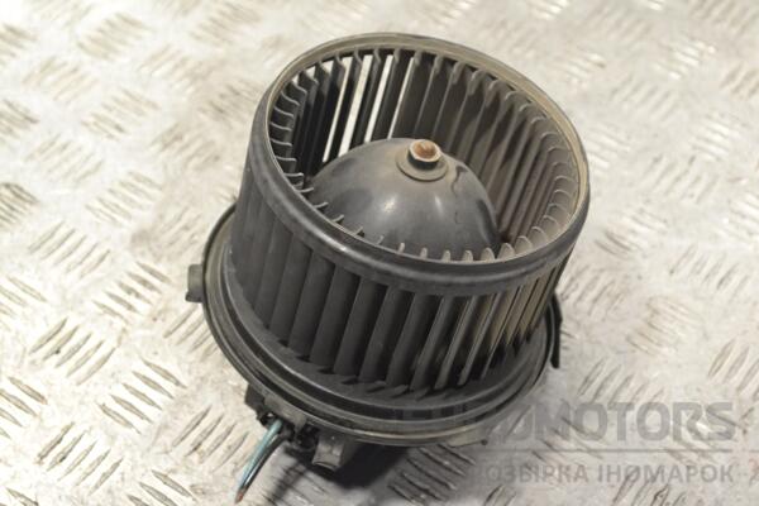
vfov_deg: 18.9
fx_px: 1518
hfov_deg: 28.1
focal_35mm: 72
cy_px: 253
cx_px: 380
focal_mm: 48
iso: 3200
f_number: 7.1
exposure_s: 1/200
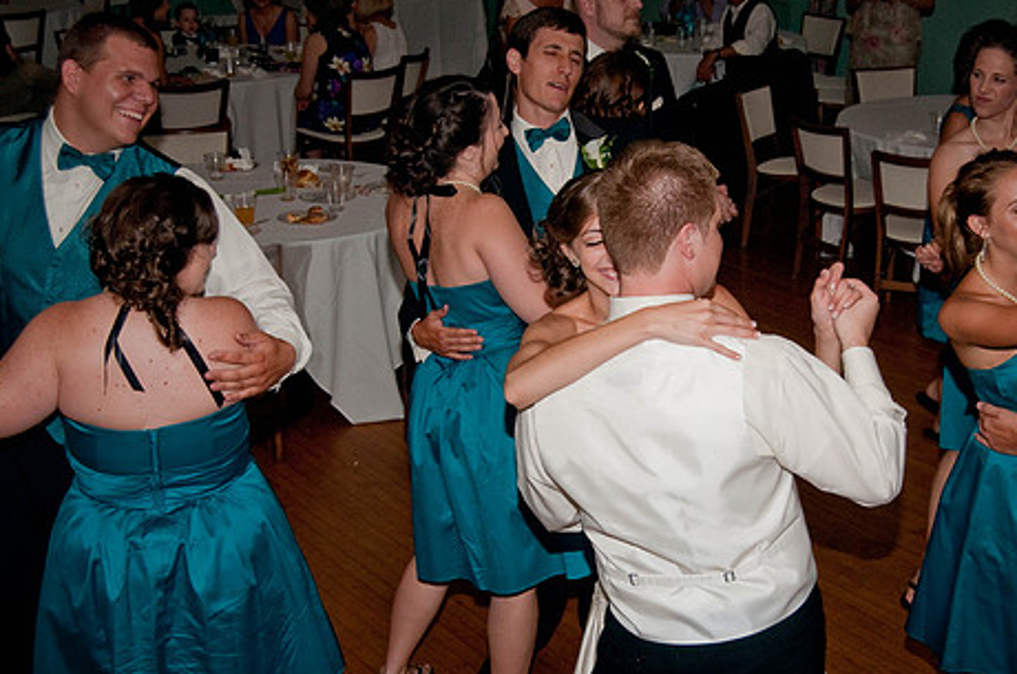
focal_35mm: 59
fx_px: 1653
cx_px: 597
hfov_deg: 34.1
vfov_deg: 23.0
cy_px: 412
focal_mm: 31
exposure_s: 1/125
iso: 200
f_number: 6.3
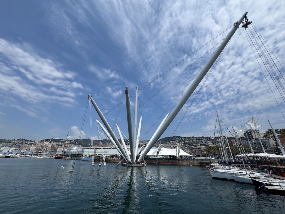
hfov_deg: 102.1
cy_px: 107
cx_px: 142
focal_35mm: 14
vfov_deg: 85.7
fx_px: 115
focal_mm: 2.22
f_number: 2.2
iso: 50
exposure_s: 1/3906
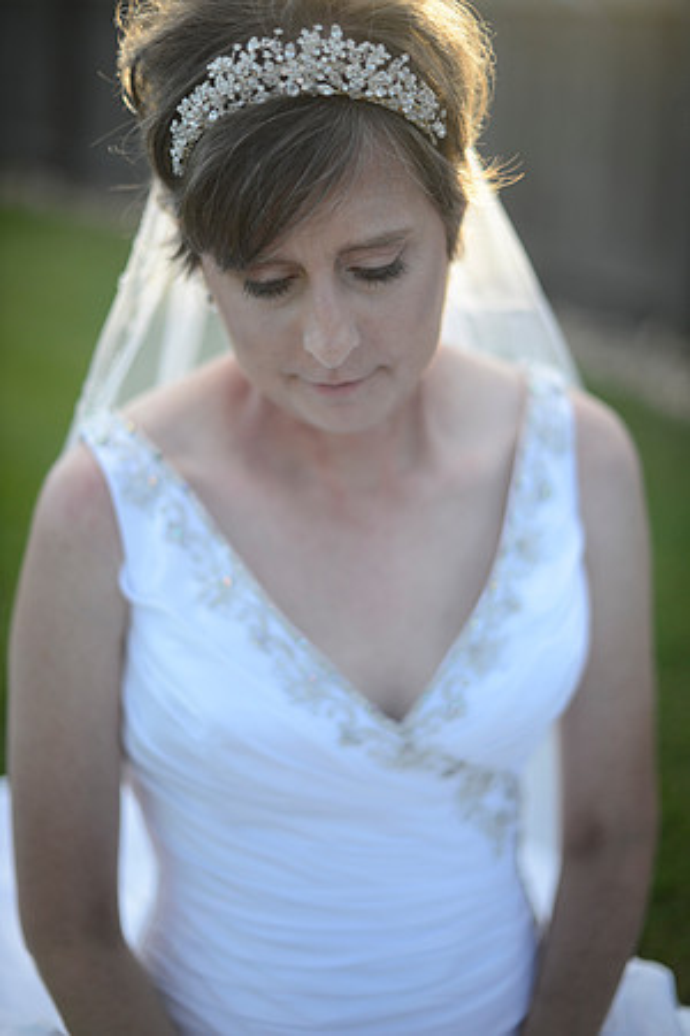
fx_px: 1437
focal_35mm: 50
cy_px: 518
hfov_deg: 27.0
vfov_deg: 39.6
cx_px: 345
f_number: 1.4
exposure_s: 1/2500
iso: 400
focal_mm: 50
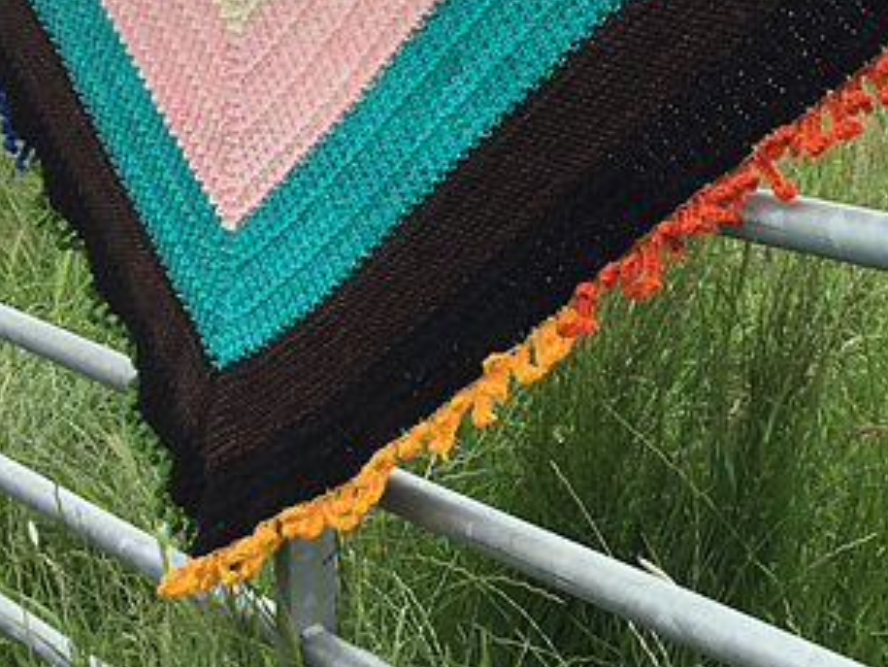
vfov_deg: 22.3
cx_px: 670
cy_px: 149
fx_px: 1668
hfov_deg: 29.3
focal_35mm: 65
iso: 25
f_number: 2.4
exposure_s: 1/595
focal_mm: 3.3
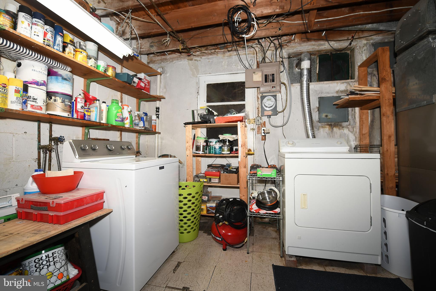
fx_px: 182
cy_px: 146
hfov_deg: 100.4
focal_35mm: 15
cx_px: 218
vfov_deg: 77.3
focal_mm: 15
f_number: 4
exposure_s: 1/200
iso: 500
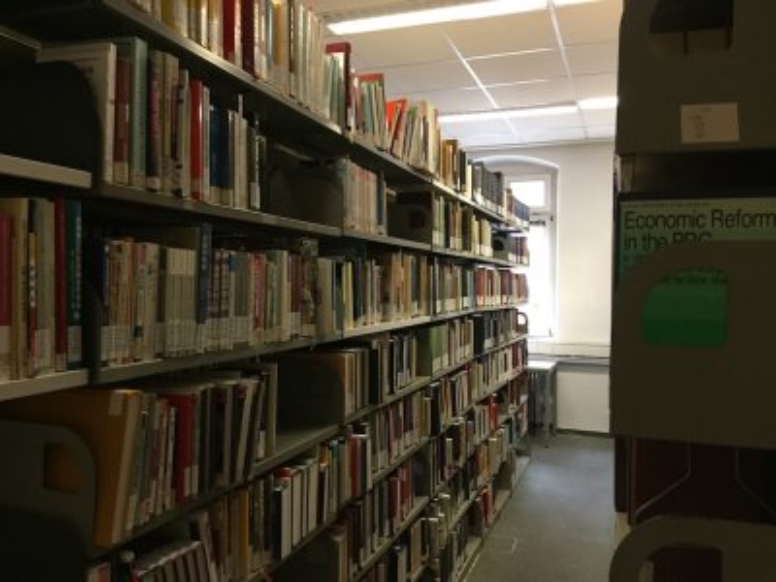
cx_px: 388
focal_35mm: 29
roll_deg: -1.1
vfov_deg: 48.2
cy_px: 291
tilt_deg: -0.8
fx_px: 650
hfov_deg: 61.7
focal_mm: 4.15
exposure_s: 1/33
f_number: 2.2
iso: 250
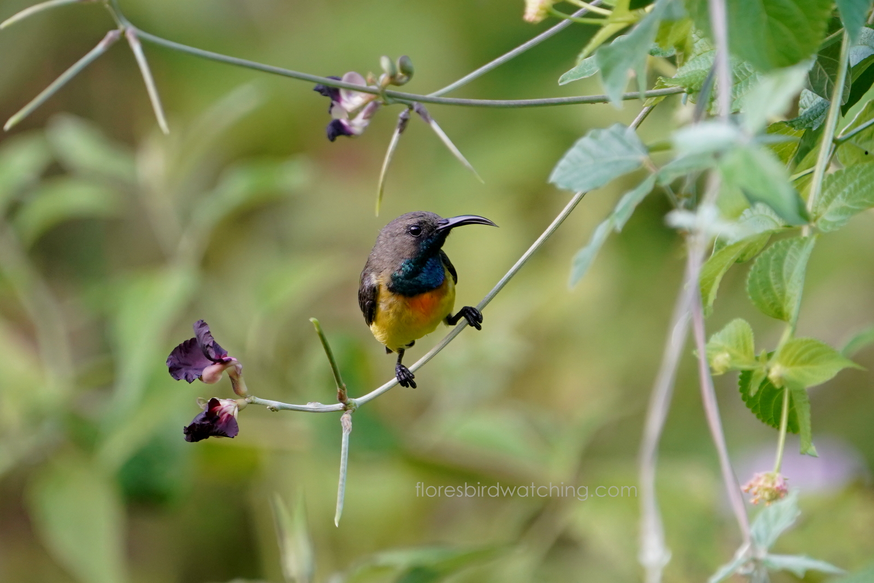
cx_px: 437
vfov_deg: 2.3
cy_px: 292
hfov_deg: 3.4
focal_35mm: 600
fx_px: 14567
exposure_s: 1/100
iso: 1000
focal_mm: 600
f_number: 6.3
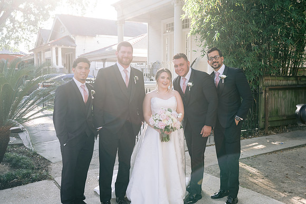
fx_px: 314
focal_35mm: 37
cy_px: 99
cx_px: 153
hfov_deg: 51.9
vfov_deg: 36.0
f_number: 4
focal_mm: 35
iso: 400
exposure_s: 1/250
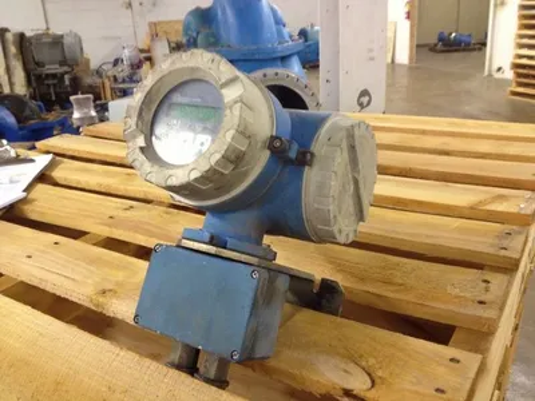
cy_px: 200
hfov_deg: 52.6
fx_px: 541
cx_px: 268
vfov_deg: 40.7
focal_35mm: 35
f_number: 2.4
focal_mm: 4.28
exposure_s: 1/20
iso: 200
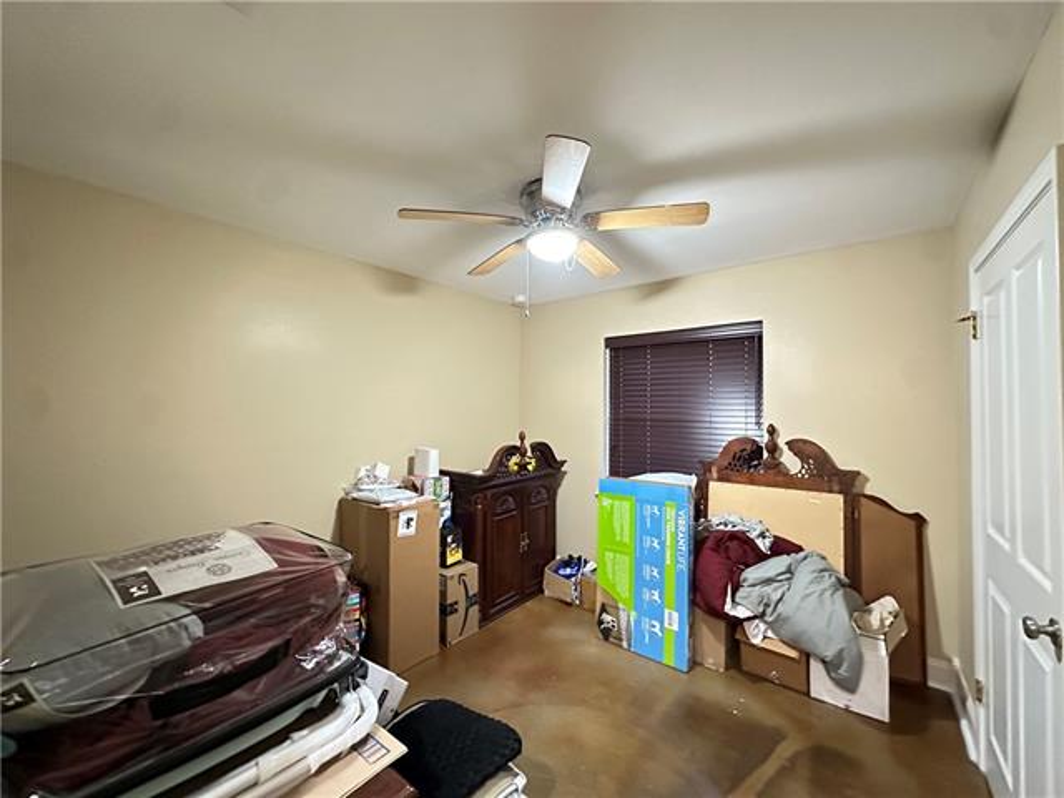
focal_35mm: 14
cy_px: 399
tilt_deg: +0.8
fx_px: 430
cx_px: 532
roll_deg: -1.1
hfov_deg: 102.1
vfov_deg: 85.7
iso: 1250
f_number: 2.2
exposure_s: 1/30
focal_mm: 2.22
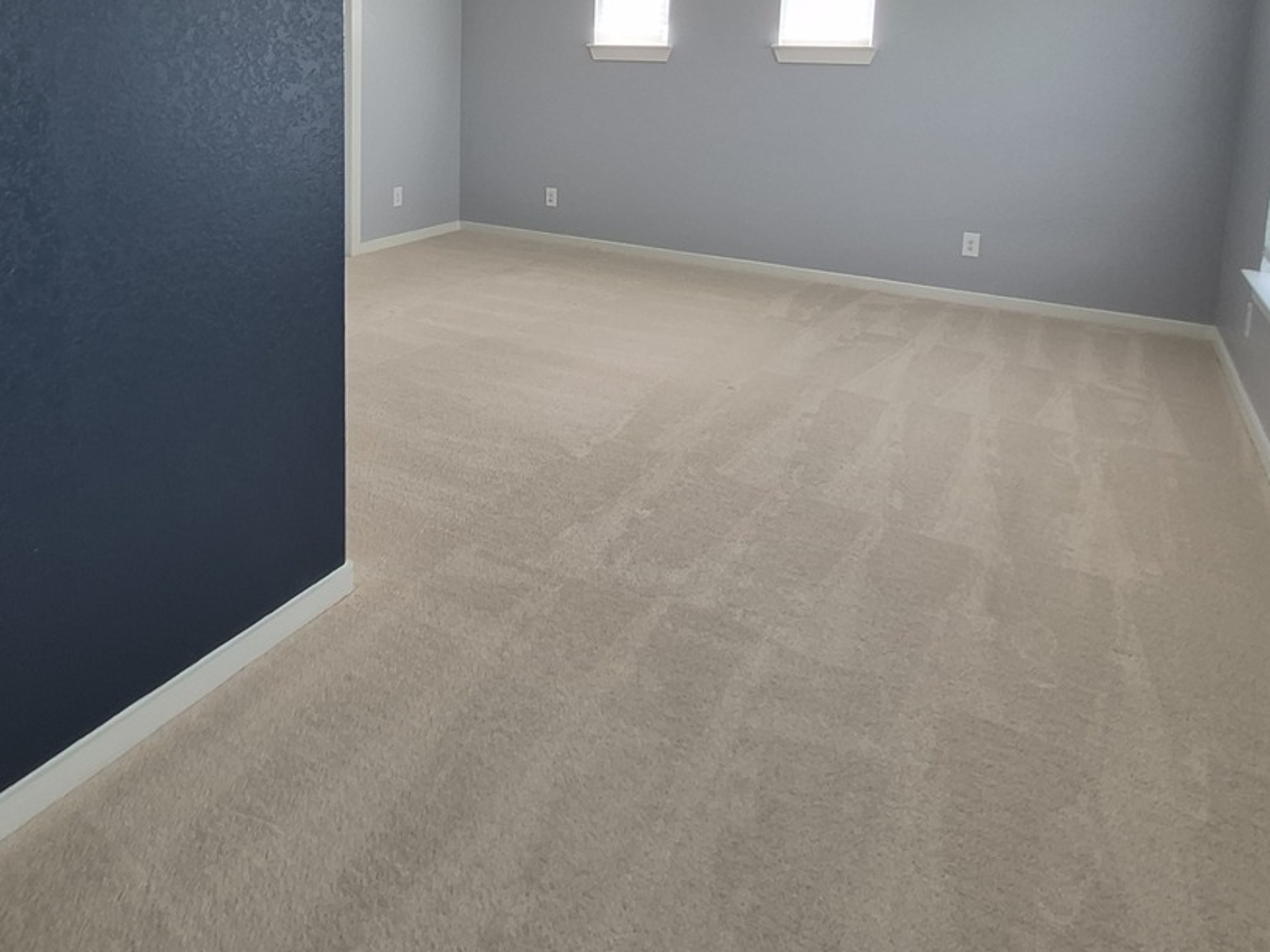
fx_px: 844
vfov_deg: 54.6
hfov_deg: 73.5
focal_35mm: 23
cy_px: 183
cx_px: 538
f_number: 2.2
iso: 100
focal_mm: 1.74
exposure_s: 1/60
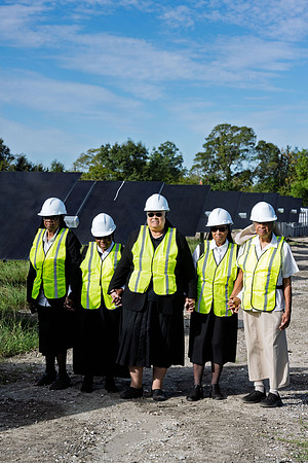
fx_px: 1091
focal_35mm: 85
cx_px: 154
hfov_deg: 16.1
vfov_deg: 23.9
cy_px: 232
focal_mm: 85
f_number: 8
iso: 200
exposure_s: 1/1250
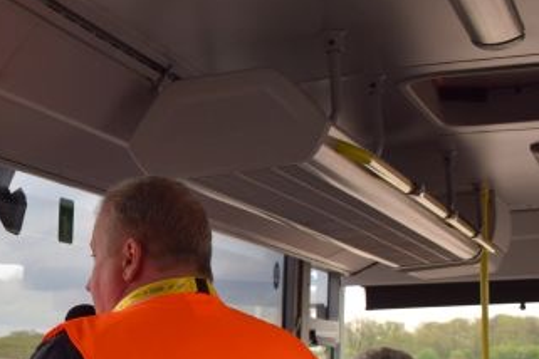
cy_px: 355
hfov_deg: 17.9
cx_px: -119
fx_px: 1621
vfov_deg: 12.5
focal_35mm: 108
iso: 400
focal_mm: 29
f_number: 7.1
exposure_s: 1/200
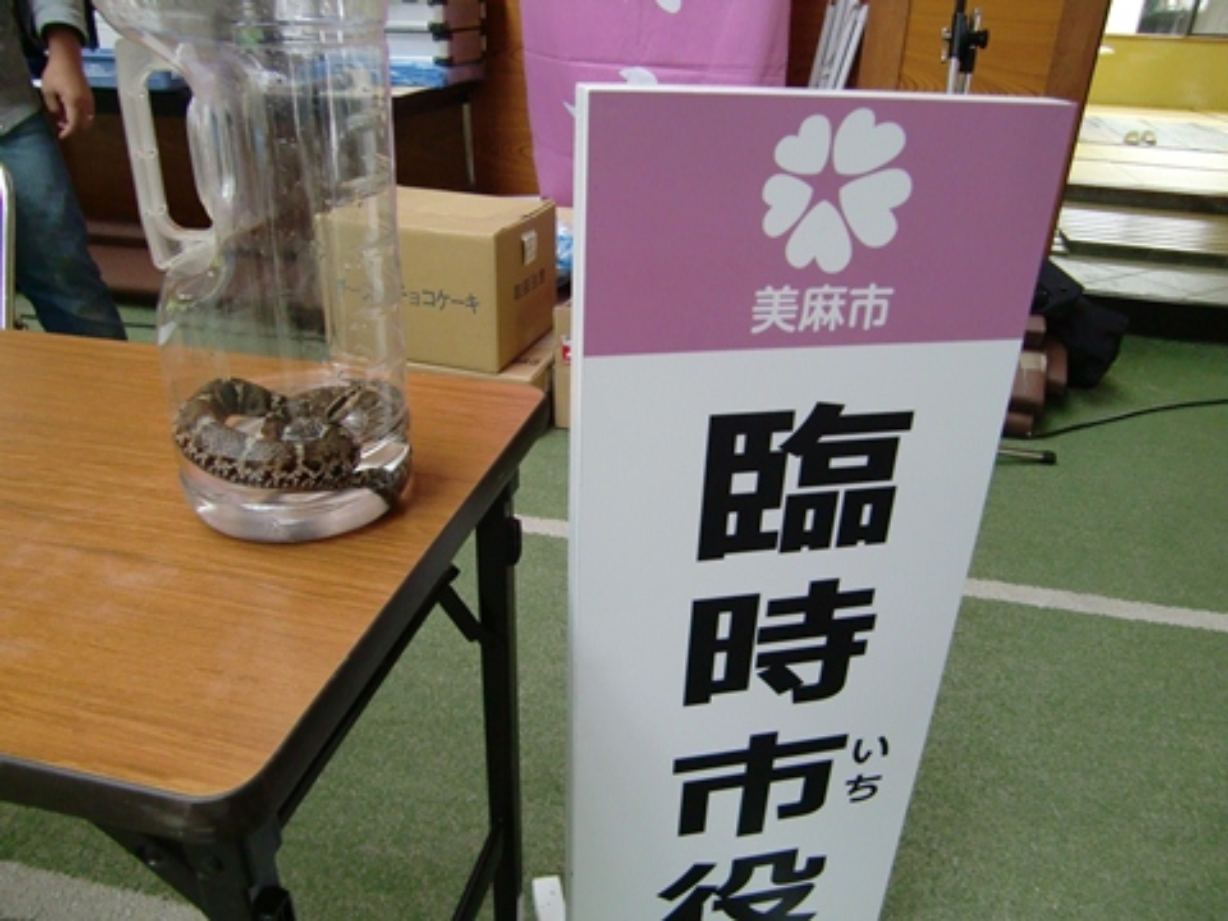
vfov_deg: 49.7
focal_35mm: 28
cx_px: 614
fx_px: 993
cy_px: 460
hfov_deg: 63.4
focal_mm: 4.9
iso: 400
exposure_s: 1/100
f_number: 2.6
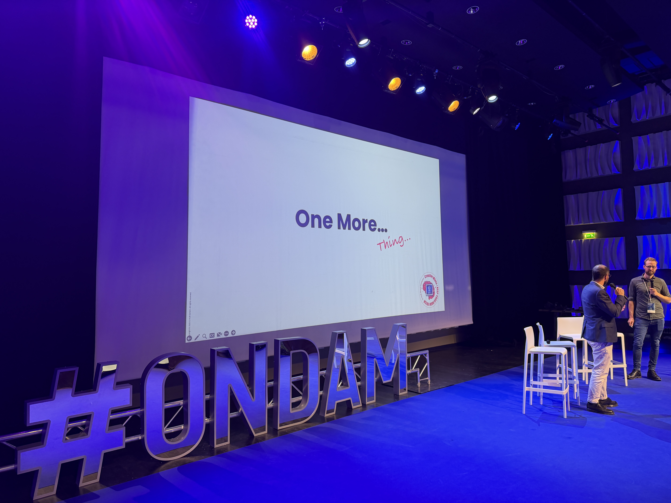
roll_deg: +1.6
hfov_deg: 71.6
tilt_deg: +2.2
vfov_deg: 56.8
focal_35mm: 24
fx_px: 465
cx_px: 336
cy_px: 252
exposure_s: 1/79
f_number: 1.78
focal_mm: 6.76
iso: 200
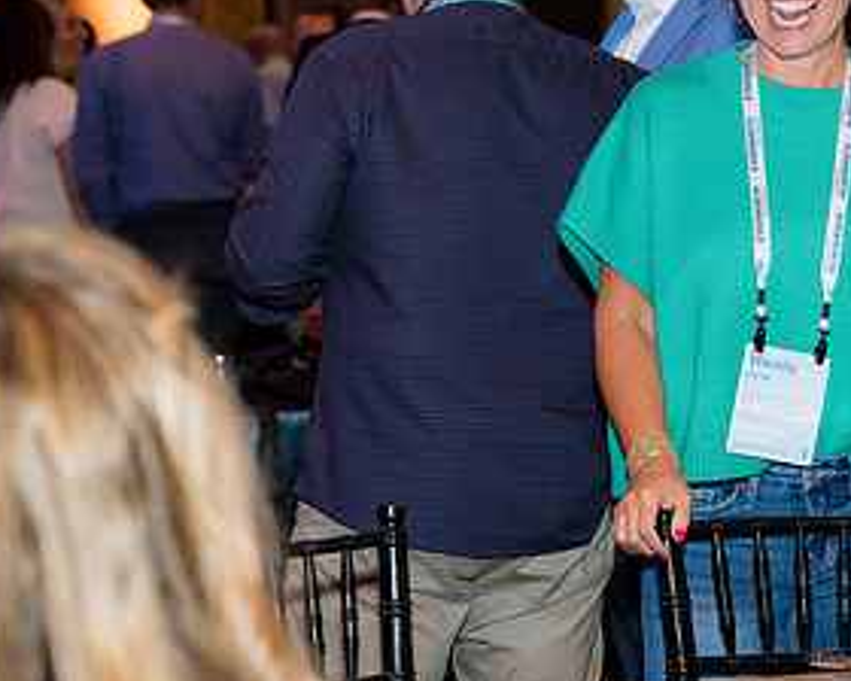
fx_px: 3425
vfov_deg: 11.3
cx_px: 839
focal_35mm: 136
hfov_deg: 14.0
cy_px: 263
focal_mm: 67
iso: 800
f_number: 4
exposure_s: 1/100
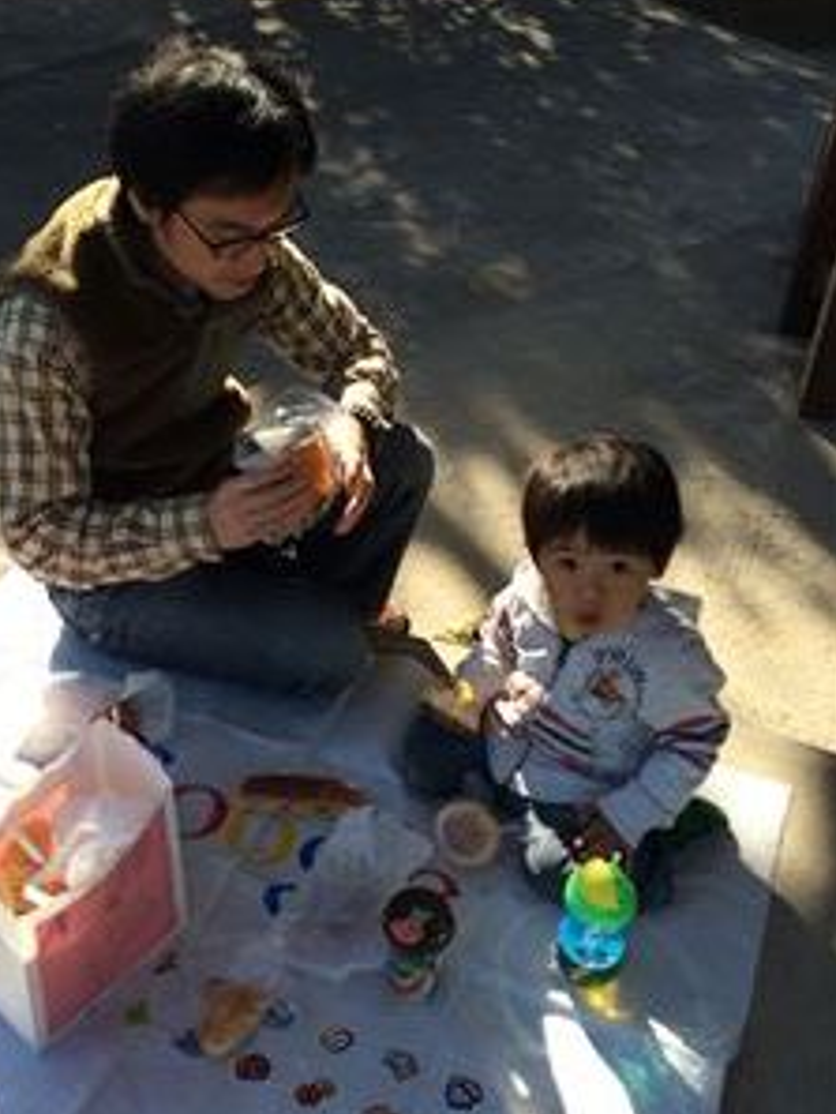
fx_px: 1255
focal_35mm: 39
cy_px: 574
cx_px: 281
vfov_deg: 47.8
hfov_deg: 36.5
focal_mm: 4.15
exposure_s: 1/820
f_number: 2.2
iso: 32
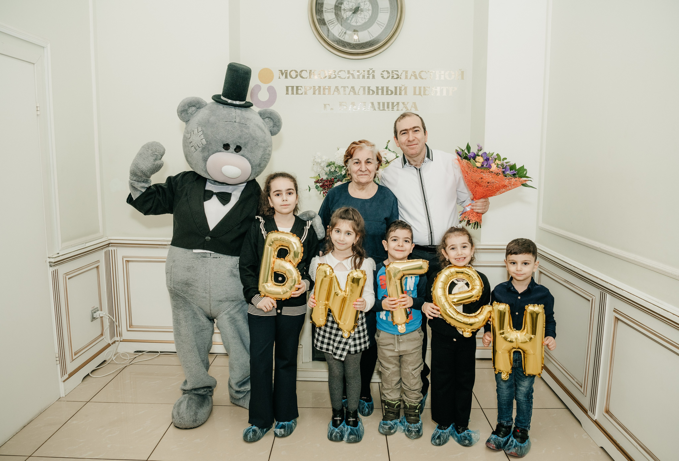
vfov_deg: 49.9
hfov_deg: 68.9
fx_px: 495
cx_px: 342
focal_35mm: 26
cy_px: 241
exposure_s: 1/160
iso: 320
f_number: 4.5
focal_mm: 24
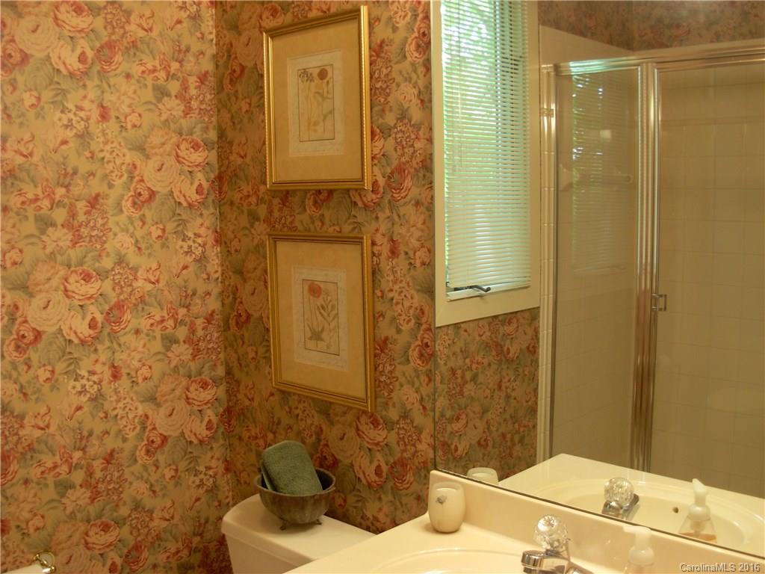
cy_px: 287
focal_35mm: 38
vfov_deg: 37.7
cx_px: 382
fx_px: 840
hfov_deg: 49.0
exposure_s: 1/7.3
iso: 79
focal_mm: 6.3
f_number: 2.9
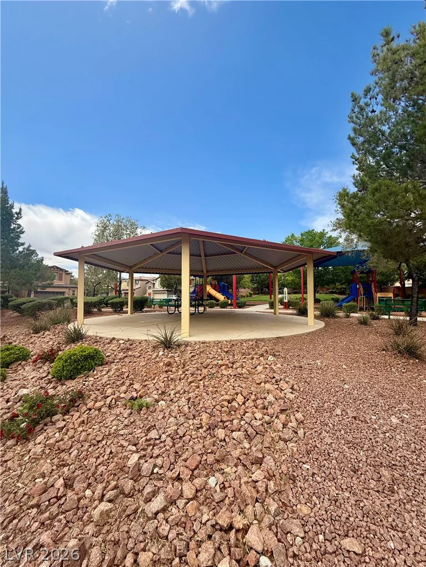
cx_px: 213
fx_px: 230
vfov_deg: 102.1
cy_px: 284
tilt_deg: +5.4
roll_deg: -1.5
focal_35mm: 14
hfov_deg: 85.7
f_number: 2.2
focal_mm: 2.22
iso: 50
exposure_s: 1/1125
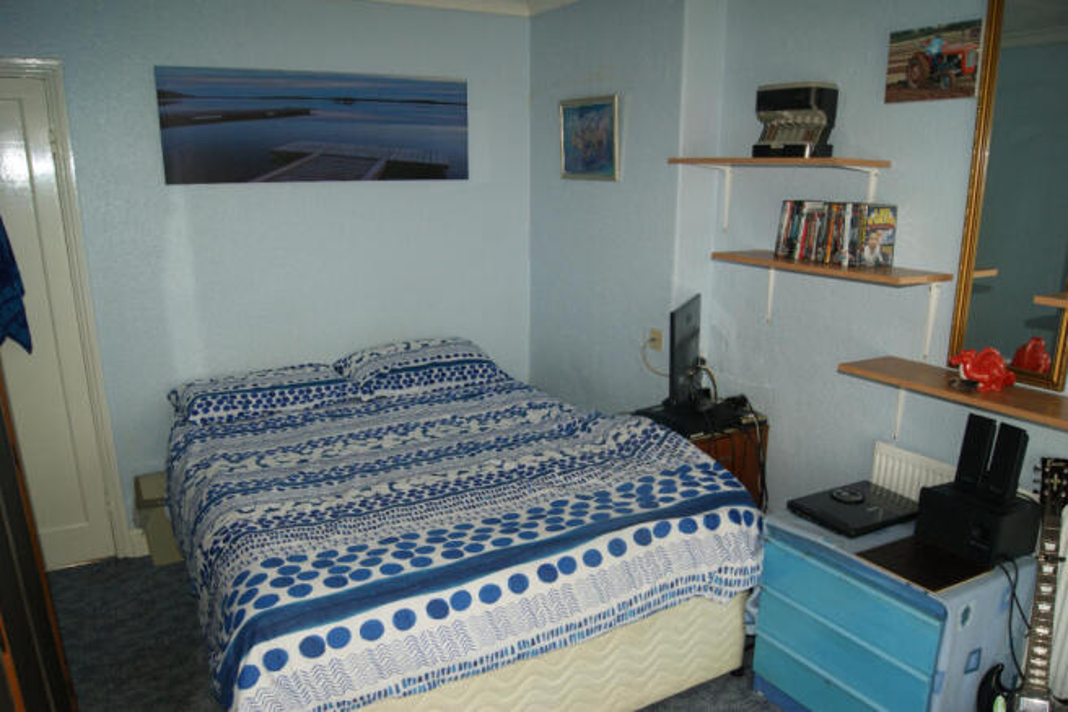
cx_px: 534
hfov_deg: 67.4
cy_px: 356
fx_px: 801
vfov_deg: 47.9
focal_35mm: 27
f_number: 5.6
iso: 400
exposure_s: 1/60
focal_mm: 18
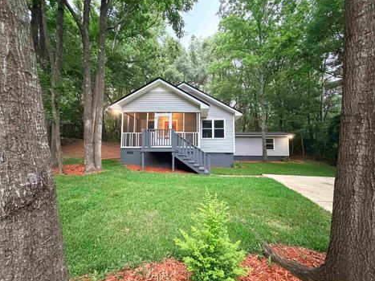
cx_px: 186
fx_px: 162
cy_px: 142
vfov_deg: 81.7
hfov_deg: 98.2
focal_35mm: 15
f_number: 2.2
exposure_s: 1/60
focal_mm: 2.22
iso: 1000
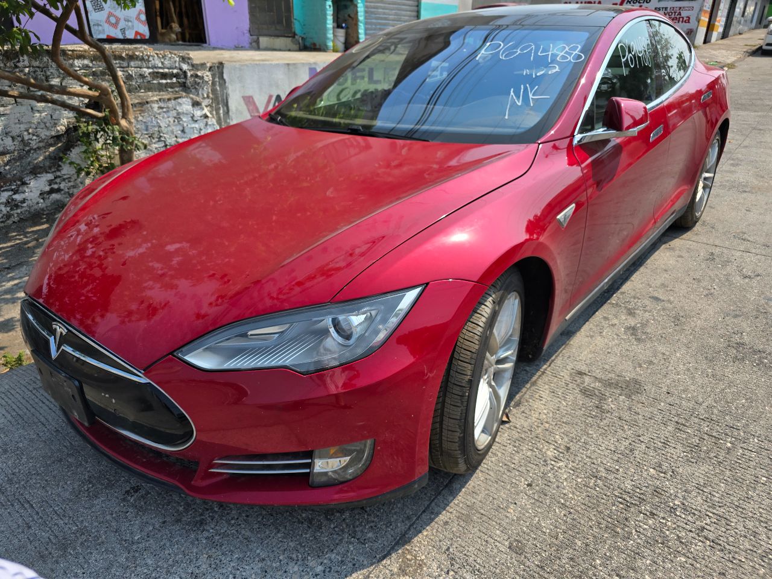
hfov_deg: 73.9
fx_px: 513
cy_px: 290
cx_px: 386
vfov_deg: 58.9
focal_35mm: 23
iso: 12
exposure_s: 1/657
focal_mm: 6.3
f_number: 1.7
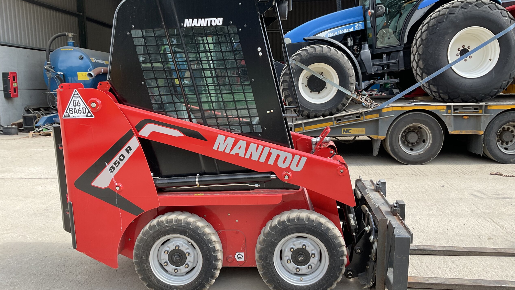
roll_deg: -0.3
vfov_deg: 36.7
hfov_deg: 61.0
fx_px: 437
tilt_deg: -8.7
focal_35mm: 32
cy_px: 145
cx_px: 257
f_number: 1.8
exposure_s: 1/509
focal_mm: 3
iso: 16
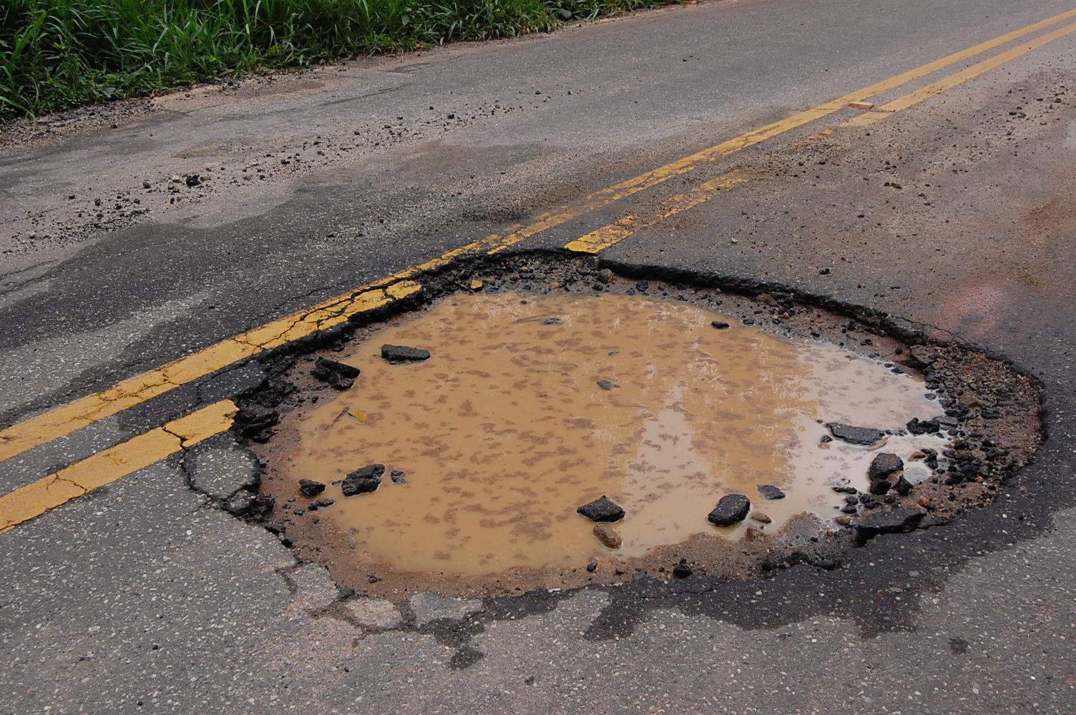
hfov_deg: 57.3
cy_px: 358
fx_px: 985
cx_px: 538
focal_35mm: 33
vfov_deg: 39.9
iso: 1600
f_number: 13
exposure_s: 1/640
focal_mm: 22
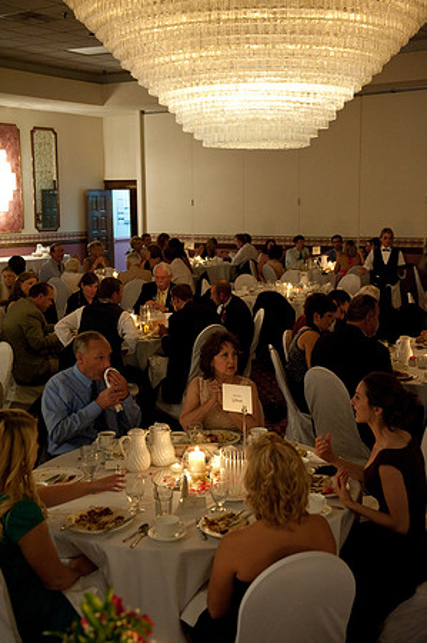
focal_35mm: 48
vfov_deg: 41.2
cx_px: 214
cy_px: 322
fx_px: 856
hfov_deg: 28.0
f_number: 4
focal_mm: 48
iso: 3200
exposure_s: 1/40
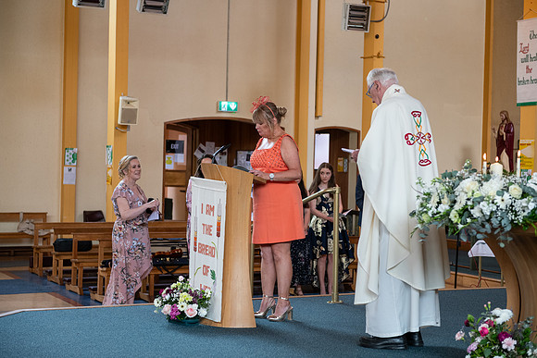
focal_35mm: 70
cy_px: 179
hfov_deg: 28.8
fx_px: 1044
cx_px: 268
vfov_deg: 19.5
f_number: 3.5
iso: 640
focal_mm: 70
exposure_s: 1/160
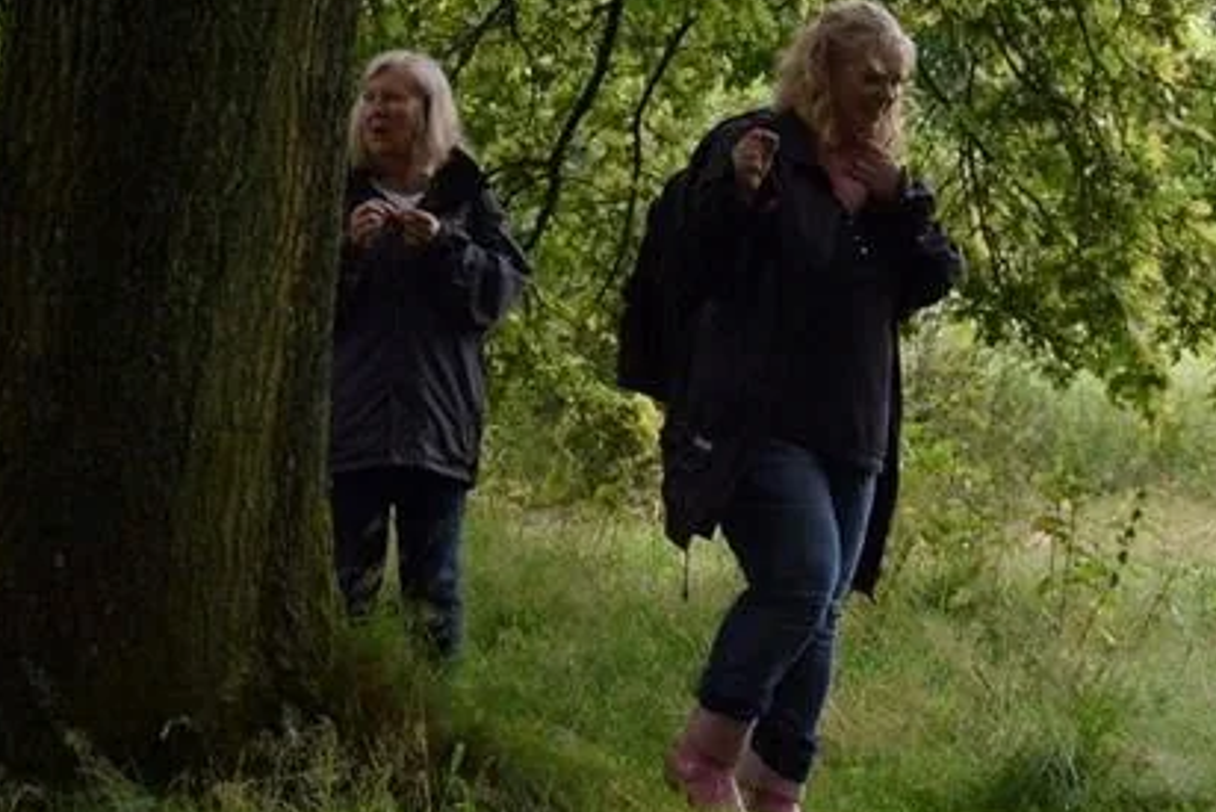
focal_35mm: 157
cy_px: 189
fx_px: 5305
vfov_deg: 8.7
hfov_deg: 13.1
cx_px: 720
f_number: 5.6
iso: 400
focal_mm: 40
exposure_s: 1/125
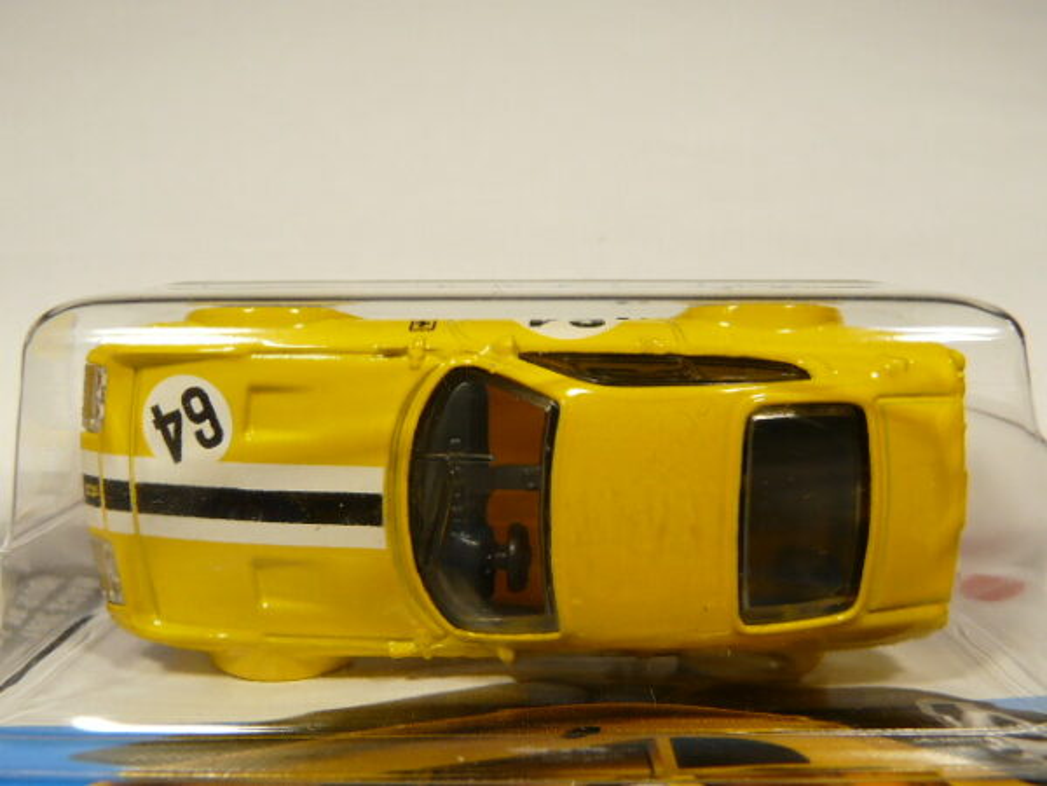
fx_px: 1119
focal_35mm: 37
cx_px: 524
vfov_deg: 38.7
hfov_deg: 50.1
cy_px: 393
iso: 100
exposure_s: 1/80
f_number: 2.8
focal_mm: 4.6
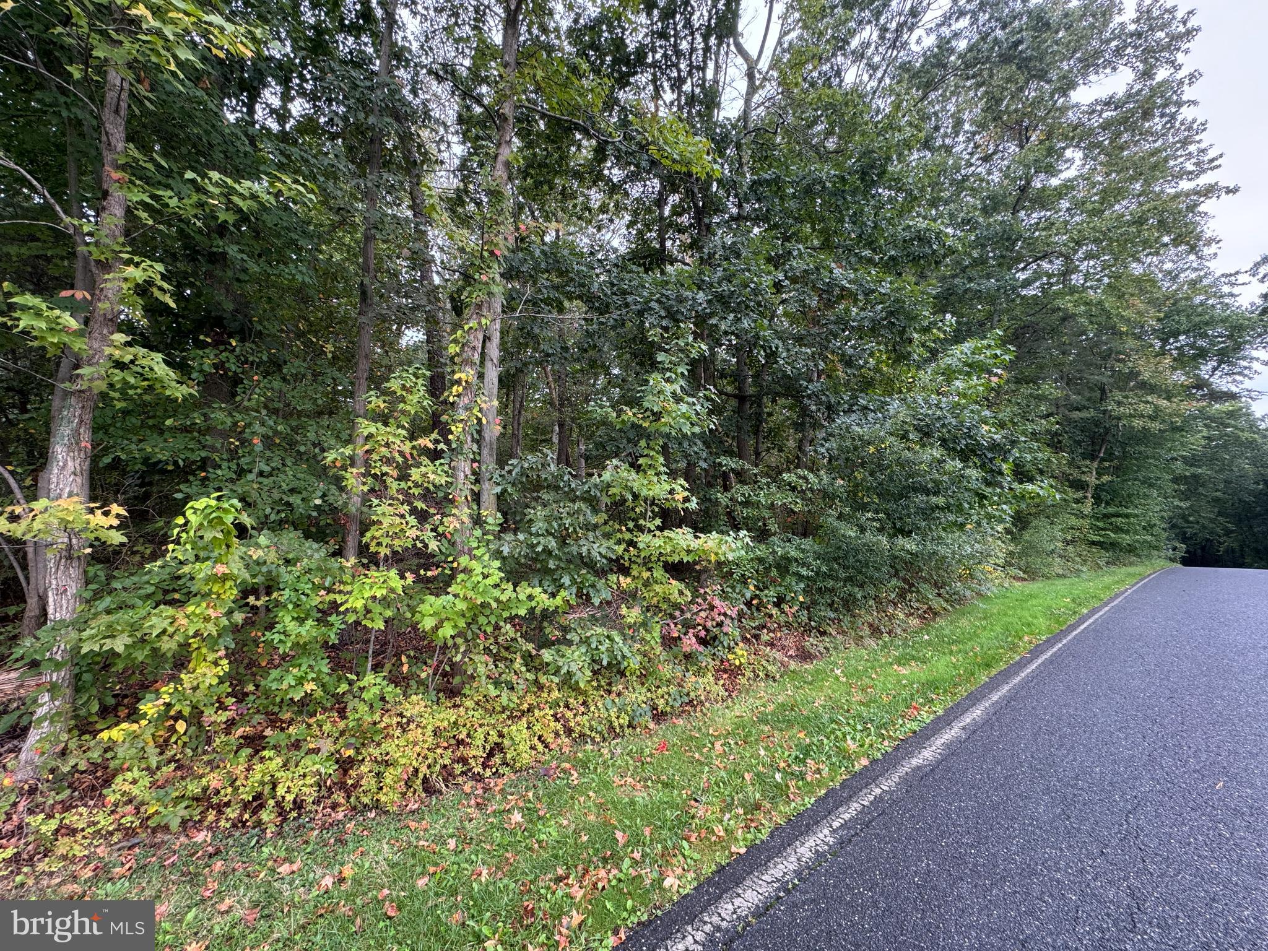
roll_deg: -2.4
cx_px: 634
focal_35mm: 14
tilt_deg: +5.5
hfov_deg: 102.1
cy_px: 476
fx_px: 513
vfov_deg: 85.7
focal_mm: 2.22
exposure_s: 1/99
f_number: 2.2
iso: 100
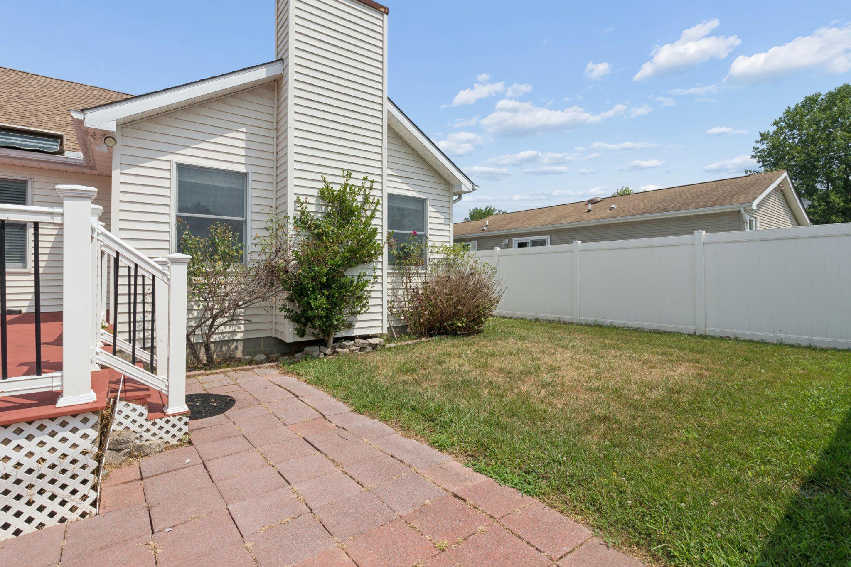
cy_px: 284
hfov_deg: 95.0
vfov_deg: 72.0
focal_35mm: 16
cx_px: 426
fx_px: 390
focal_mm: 11
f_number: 8
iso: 100
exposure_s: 1/400
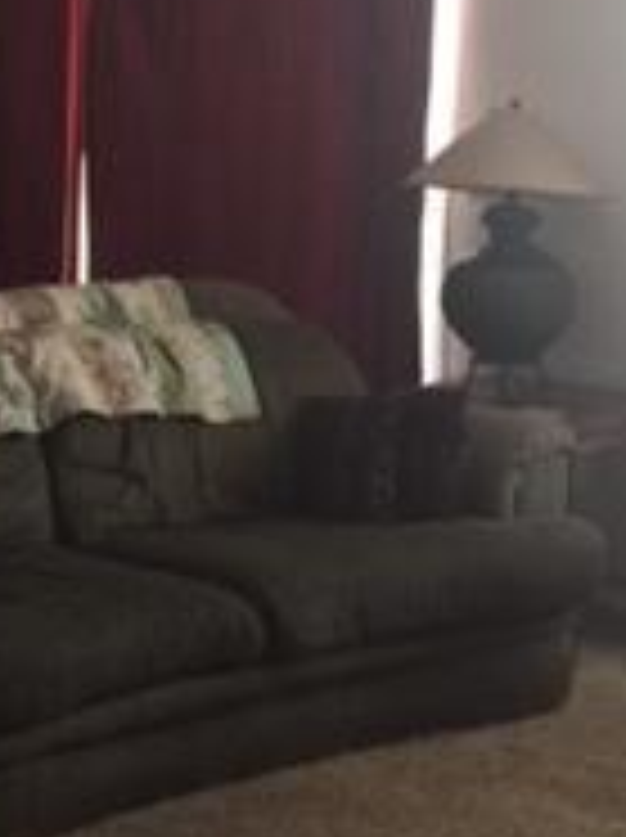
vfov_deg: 19.6
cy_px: 288
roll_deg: -0.8
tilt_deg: -4.3
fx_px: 2417
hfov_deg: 14.5
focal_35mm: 100
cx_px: 9
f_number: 2.2
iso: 125
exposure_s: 1/15
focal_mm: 4.15
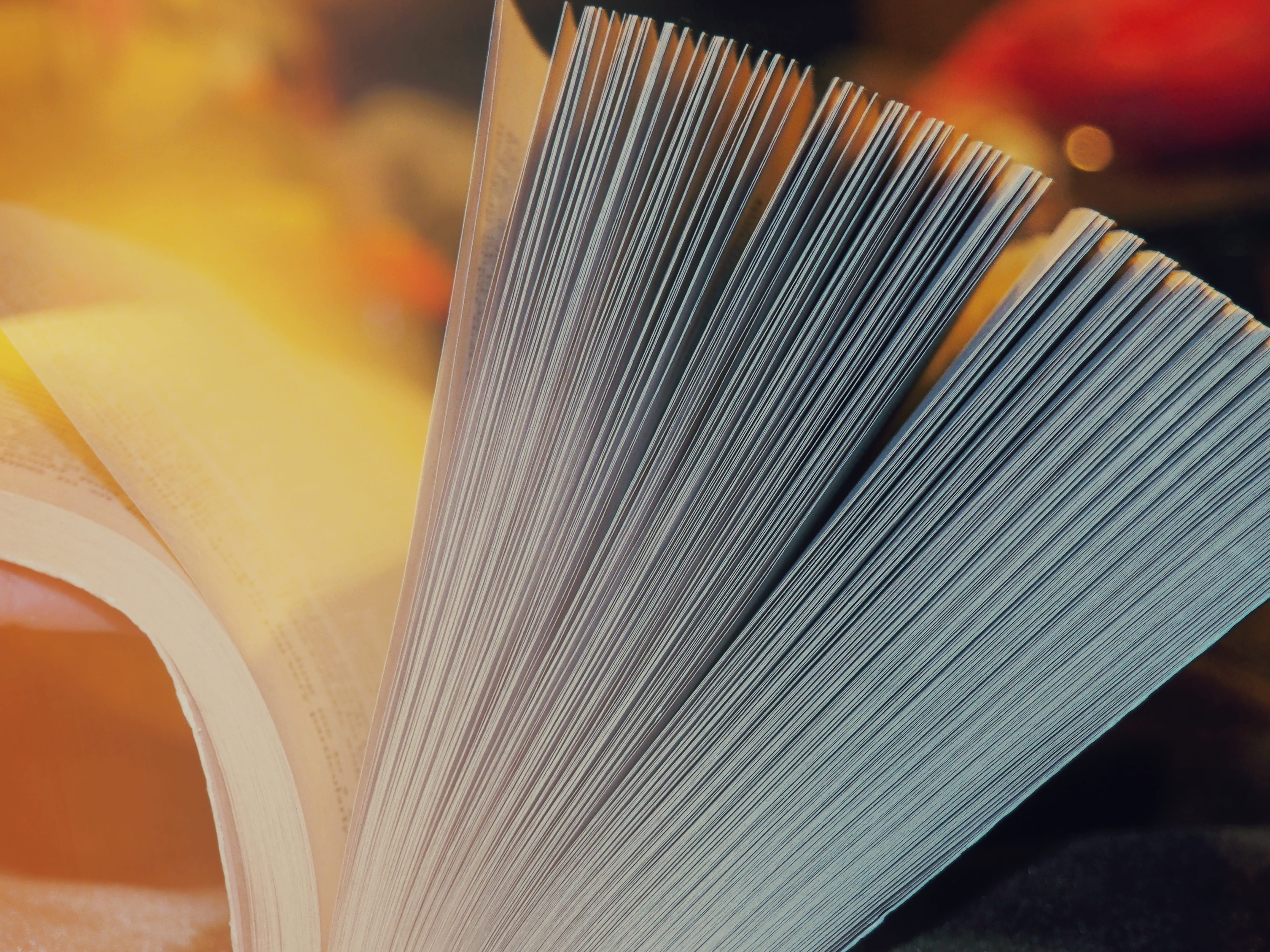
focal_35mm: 68
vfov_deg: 21.6
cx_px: 635
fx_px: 2495
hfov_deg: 28.6
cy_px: 476
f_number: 5.1
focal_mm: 34
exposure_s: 1/10
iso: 1000
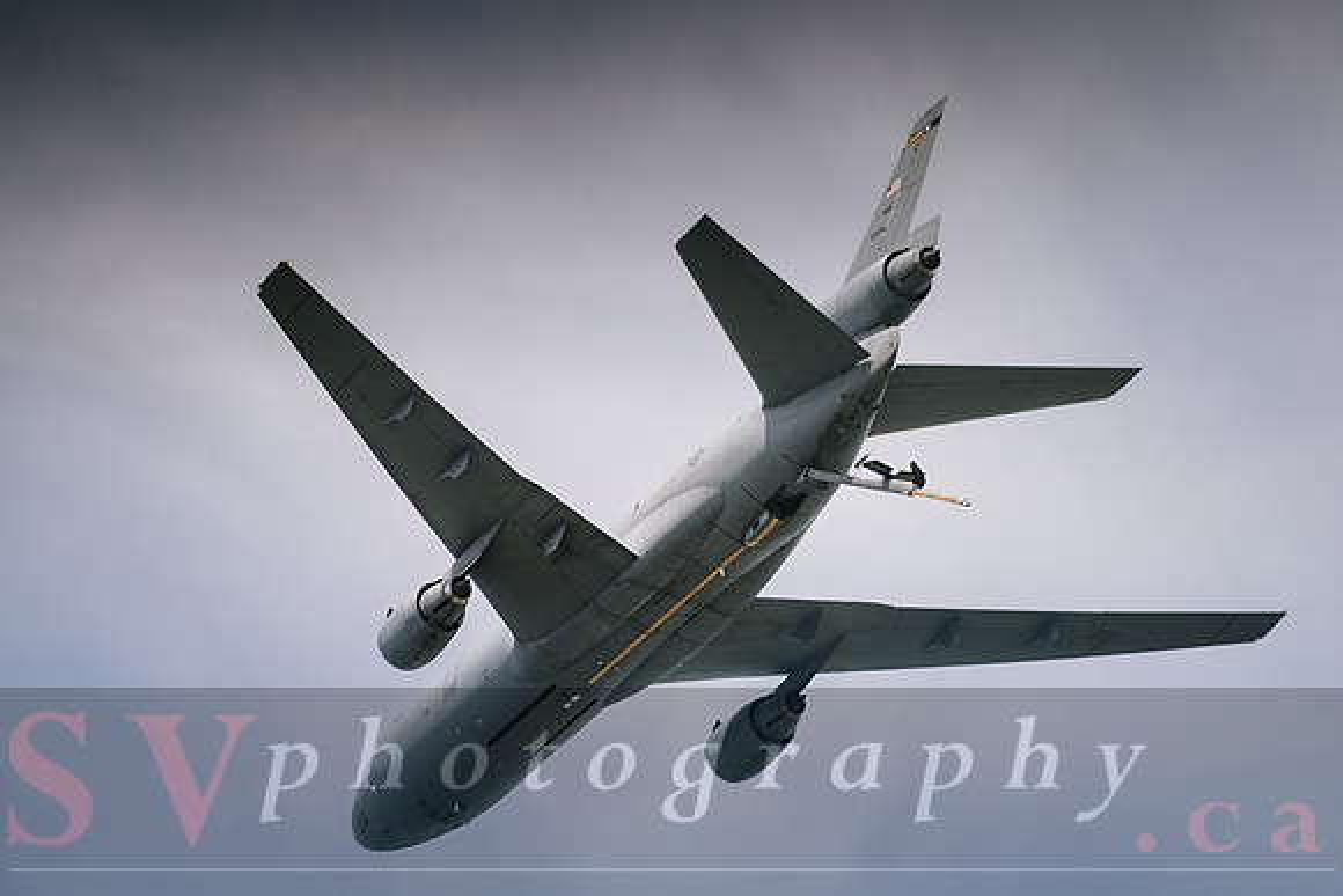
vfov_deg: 2.6
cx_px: 712
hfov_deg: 3.9
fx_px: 19579
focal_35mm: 525
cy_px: 510
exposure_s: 1/2000
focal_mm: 460
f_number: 5.6
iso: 160
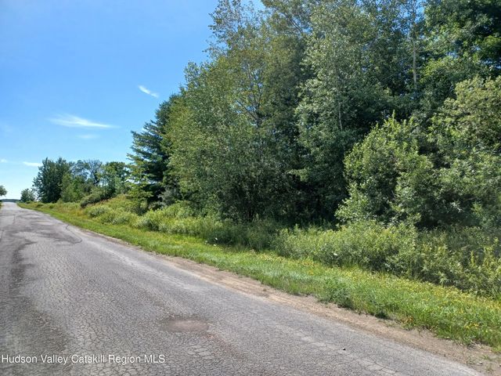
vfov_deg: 54.9
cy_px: 188
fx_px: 362
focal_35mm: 25
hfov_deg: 69.4
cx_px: 250
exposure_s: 1/377
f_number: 1.8
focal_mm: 4.6
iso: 32
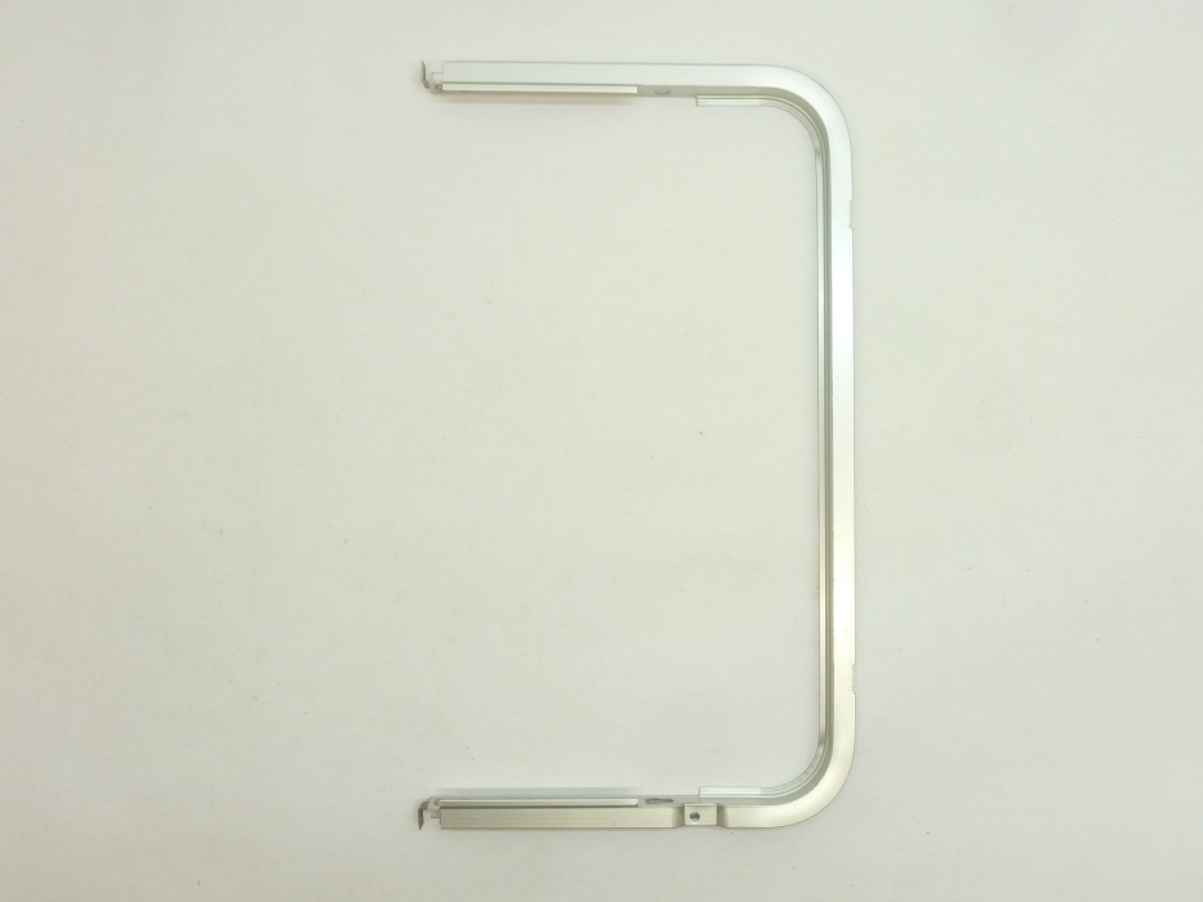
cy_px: 451
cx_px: 602
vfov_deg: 44.2
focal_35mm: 32
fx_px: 1112
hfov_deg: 56.8
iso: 250
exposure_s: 1/30
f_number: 3.5
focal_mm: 5.3
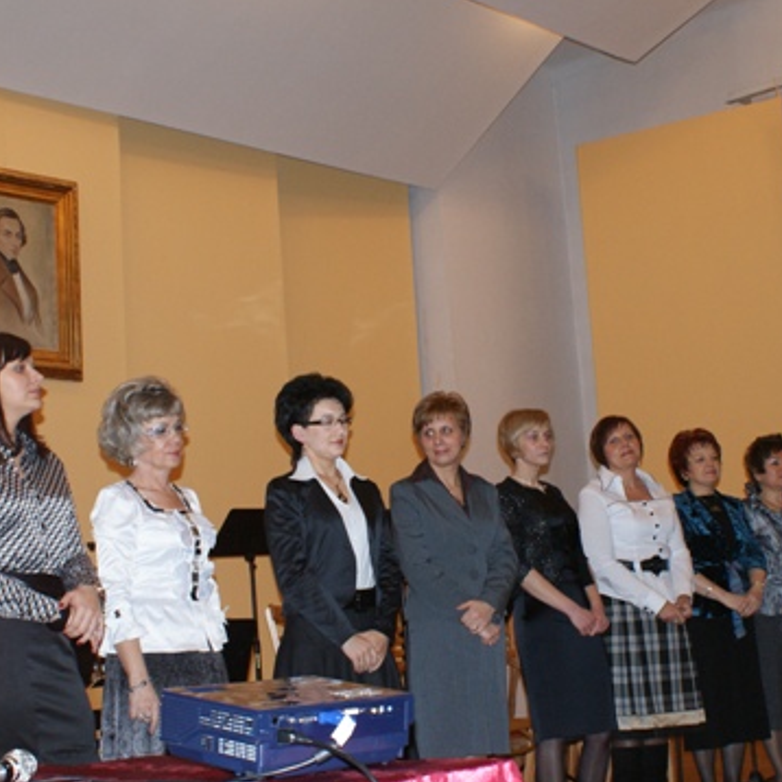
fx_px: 1457
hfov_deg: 30.0
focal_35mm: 57
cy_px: 470
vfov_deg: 30.0
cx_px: 443
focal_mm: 20
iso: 400
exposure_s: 1/60
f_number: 5.6
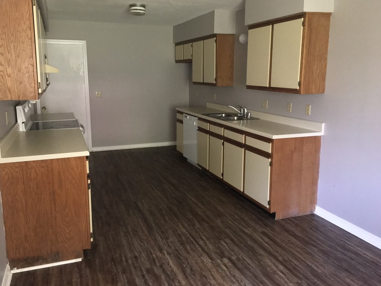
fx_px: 330
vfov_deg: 46.8
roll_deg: +0.5
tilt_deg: -11.0
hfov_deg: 60.0
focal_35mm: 30
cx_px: 189
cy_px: 139
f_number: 2.2
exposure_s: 1/16
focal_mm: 4.15
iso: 160
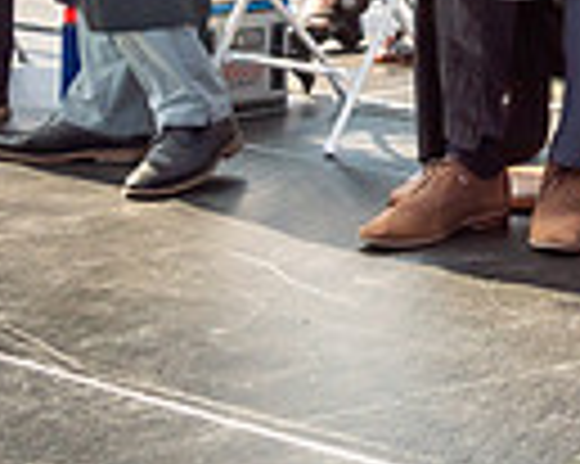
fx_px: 2161
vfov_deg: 11.4
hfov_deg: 14.2
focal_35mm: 126
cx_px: 906
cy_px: -356
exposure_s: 1/800
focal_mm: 17
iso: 200
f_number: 7.1
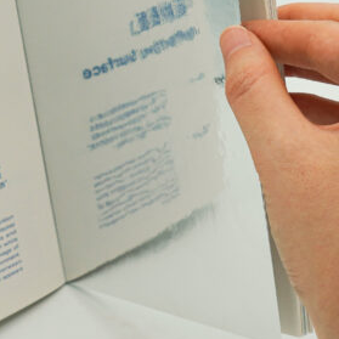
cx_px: 106
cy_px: 70
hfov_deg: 16.1
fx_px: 1192
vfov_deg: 16.1
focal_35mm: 108
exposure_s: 1/125
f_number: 5.6
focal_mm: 23
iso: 100
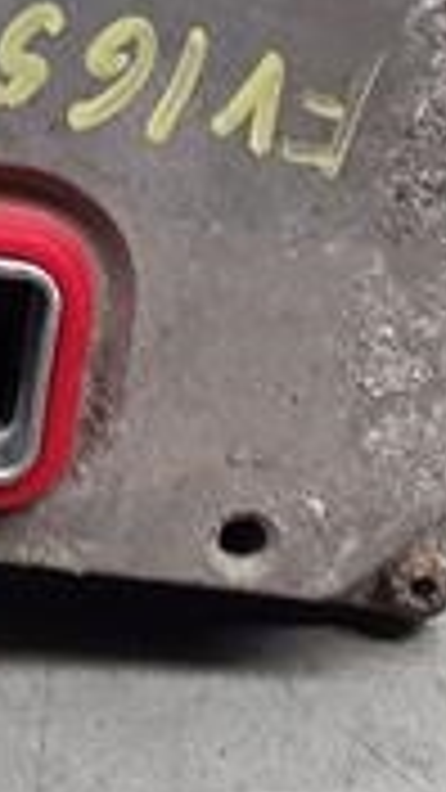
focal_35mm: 111
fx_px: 2334
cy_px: 22
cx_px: -63
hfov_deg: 10.8
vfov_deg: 18.8
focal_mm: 2.91
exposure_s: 1/50
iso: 50
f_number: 1.9
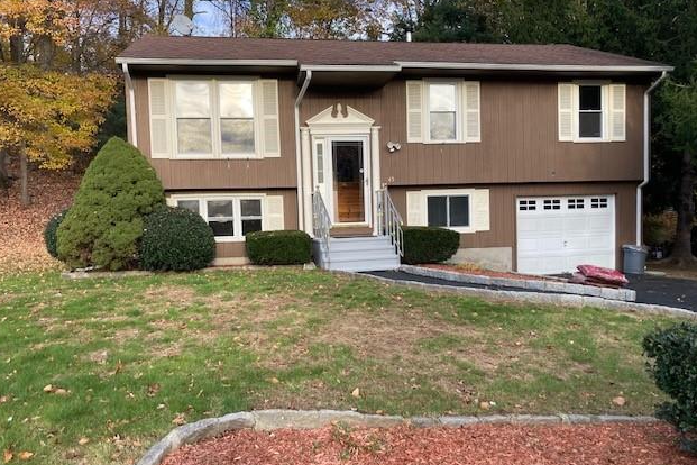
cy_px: 266
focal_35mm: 30
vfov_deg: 43.5
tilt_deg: -3.5
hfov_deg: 61.9
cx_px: 349
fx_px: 581
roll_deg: +0.0
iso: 20
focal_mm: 3.99
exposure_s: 1/242
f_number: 1.8
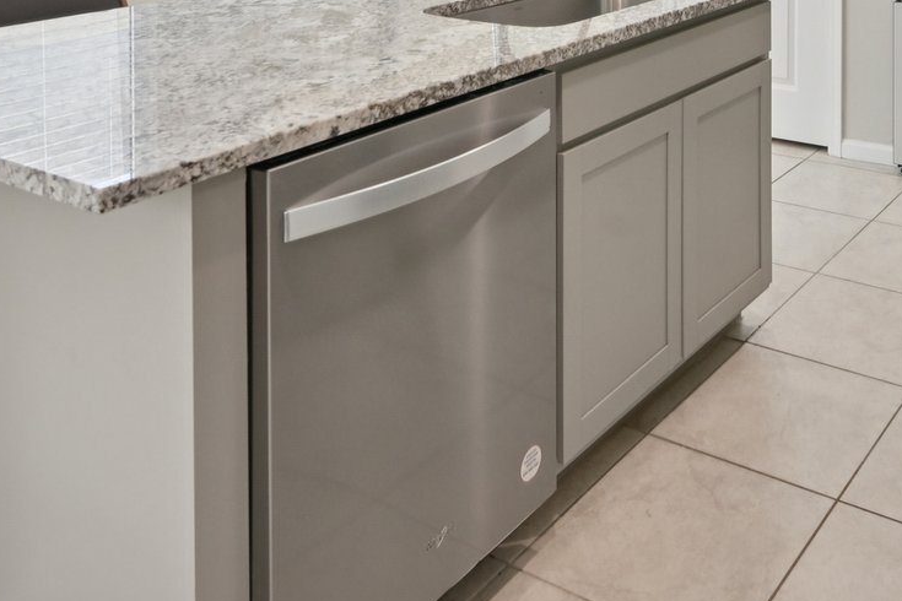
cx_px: 733
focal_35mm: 40
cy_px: -165
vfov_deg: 27.9
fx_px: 1012
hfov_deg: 45.4
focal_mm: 14.5
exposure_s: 1/80
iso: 500
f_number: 8
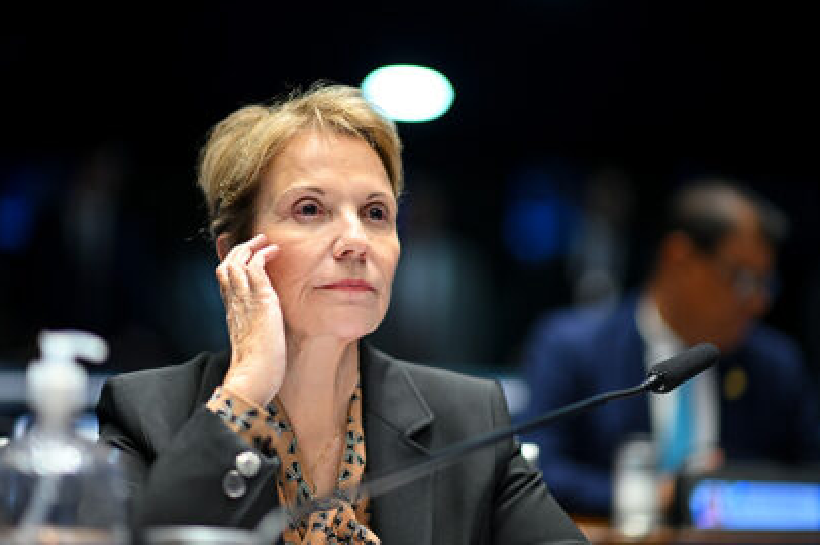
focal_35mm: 88
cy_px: 279
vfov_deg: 15.5
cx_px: 402
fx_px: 2003
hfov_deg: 23.1
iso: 800
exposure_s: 1/400
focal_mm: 85
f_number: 1.4
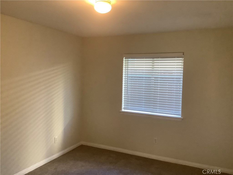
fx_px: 209
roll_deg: +0.6
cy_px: 88
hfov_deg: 58.4
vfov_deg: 45.4
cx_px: 116
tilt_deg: -4.6
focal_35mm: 31
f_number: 2.4
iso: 250
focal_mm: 3.3
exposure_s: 1/60
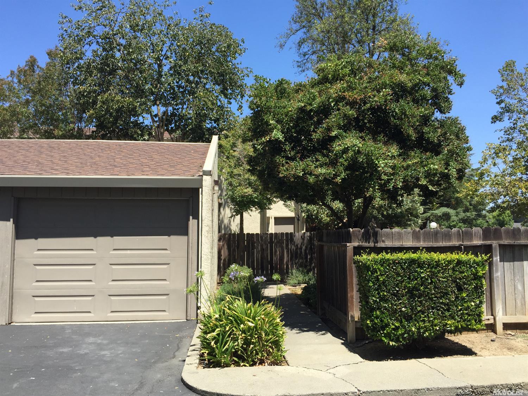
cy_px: 198
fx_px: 442
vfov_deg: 48.2
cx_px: 264
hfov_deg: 61.7
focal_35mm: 29
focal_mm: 4.15
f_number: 2.2
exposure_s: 1/1068
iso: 32
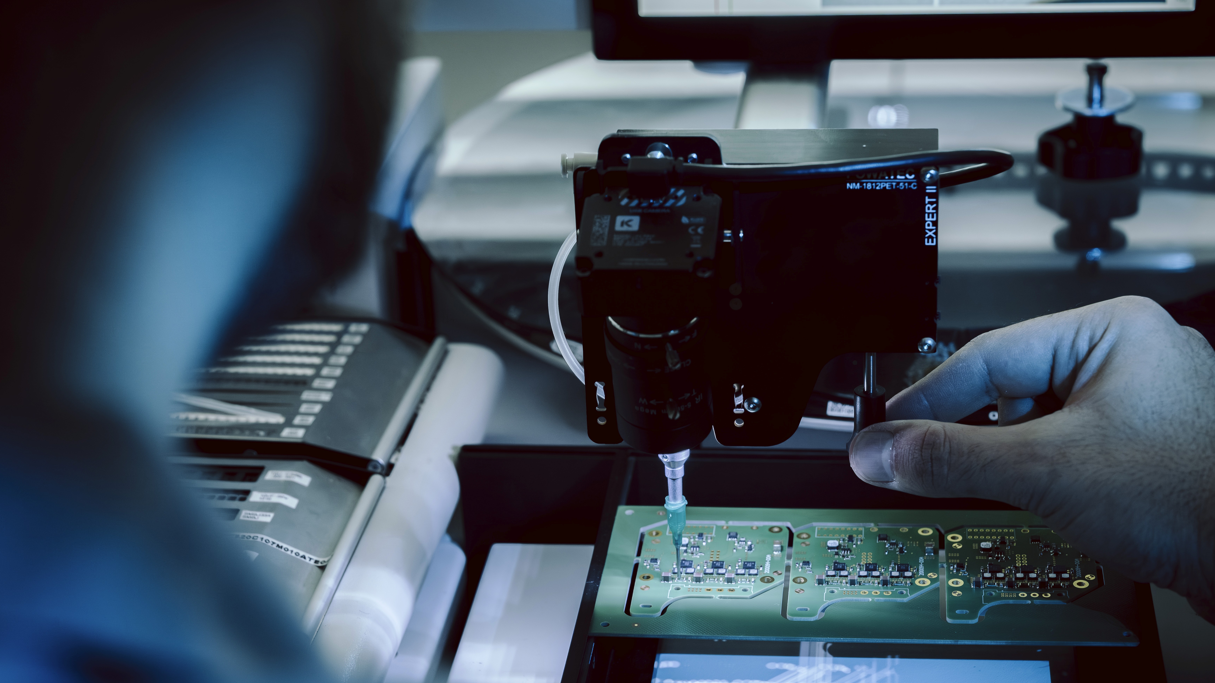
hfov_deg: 28.6
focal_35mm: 74
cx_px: 606
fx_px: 2384
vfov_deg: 16.3
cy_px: 383
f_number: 7.1
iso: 500
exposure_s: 1/60
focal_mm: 70
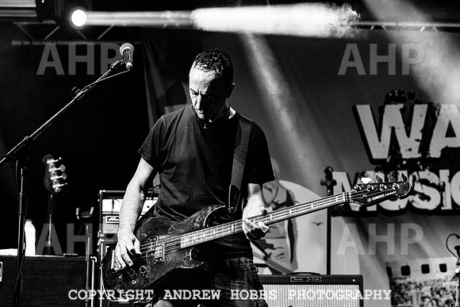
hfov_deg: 22.4
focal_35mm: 91
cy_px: 152
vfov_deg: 15.1
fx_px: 1159
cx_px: 232
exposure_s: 1/640
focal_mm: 90
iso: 6400
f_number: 5
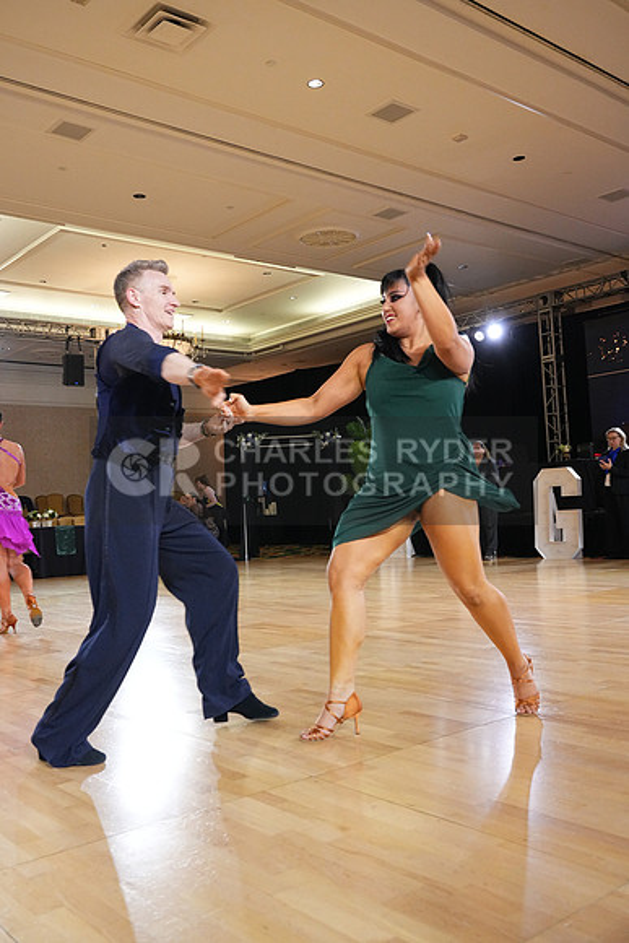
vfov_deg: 60.3
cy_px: 472
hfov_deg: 42.3
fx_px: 812
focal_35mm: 31
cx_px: 314
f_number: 6.3
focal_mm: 31
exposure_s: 1/200
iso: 5000
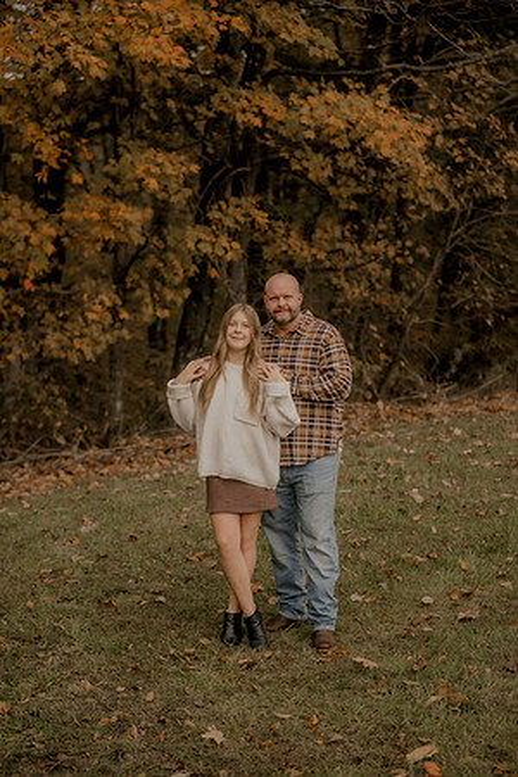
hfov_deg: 16.7
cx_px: 259
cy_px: 388
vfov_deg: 24.8
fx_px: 1770
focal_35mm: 82
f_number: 2.8
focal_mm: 82
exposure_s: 1/125
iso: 250
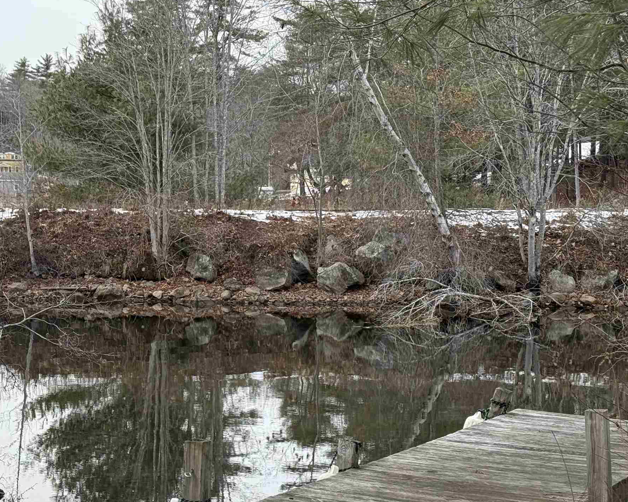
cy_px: 295
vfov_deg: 18.9
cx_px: 139
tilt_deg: -3.6
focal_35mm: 81
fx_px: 1506
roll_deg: -0.9
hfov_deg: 23.3
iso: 100
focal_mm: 6.76
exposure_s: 1/205
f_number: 1.78
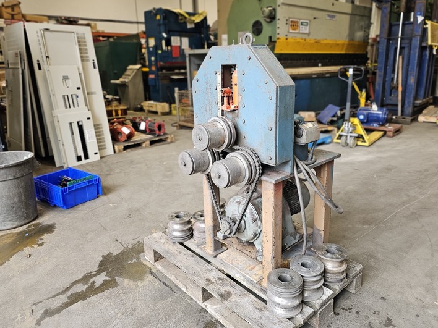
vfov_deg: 53.0
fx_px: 329
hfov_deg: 67.3
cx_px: 228
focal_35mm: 26
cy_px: 150
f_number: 1.7
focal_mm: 6.3
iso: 160
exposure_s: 1/74.1
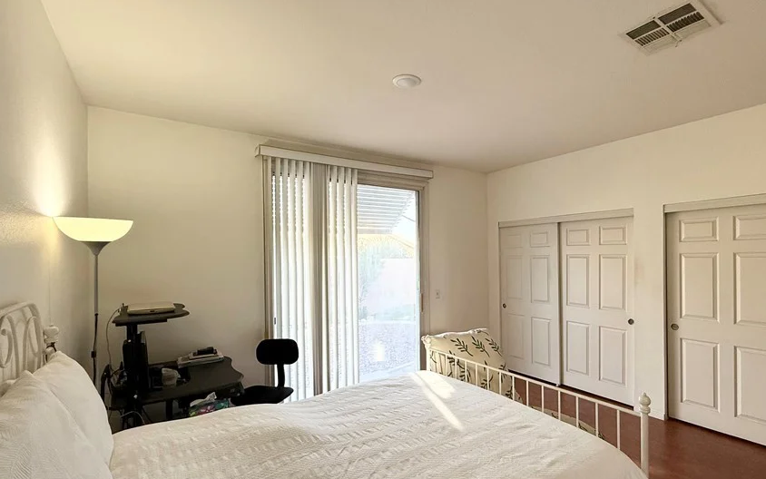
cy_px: 259
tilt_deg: -0.1
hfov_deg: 90.7
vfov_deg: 64.9
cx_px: 428
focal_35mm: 18
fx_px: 376
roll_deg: +0.8
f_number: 2.2
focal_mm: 2.22
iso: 125
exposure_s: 1/120
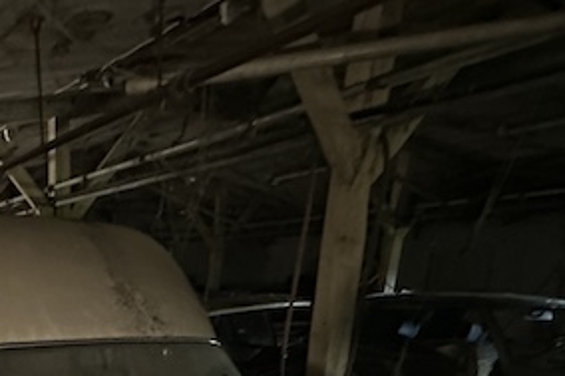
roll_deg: +1.5
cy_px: 565
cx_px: 70
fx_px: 643
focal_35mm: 41
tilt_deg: -24.0
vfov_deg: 24.9
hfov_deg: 43.8
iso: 1600
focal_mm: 2.22
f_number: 2.2
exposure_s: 1/29
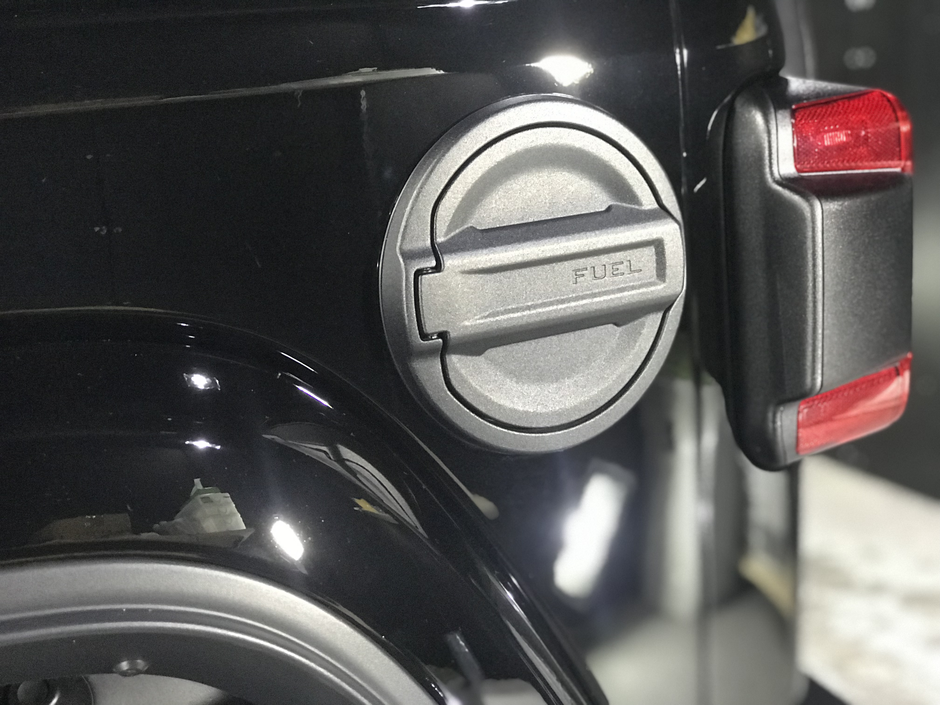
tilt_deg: -13.6
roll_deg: +2.6
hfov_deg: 33.8
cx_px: 470
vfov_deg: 25.7
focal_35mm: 57
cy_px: 352
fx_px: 1548
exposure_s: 1/60
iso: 1000
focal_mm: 6.6
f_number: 2.8
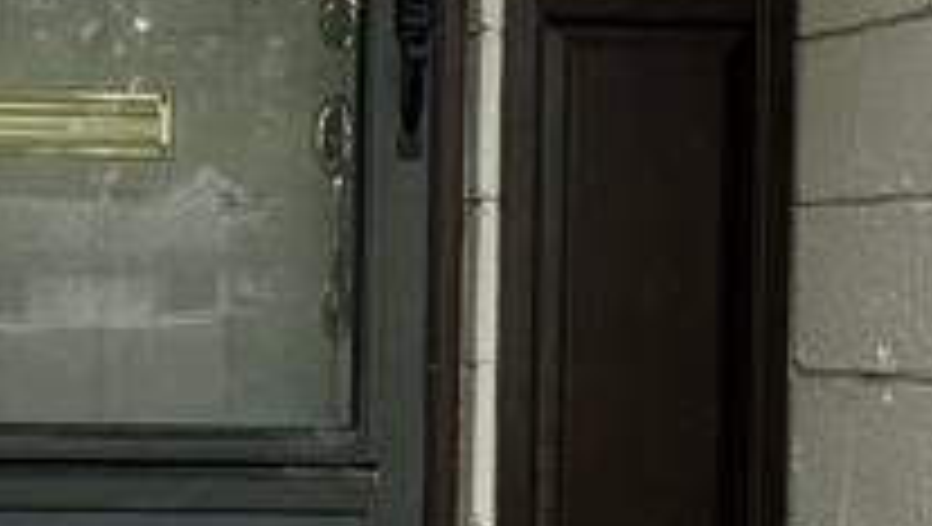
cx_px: 104
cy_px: 328
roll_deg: -0.8
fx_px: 3464
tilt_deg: -0.7
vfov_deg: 8.7
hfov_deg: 15.2
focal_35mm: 140
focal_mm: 5.7
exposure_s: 1/278
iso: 40
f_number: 1.5
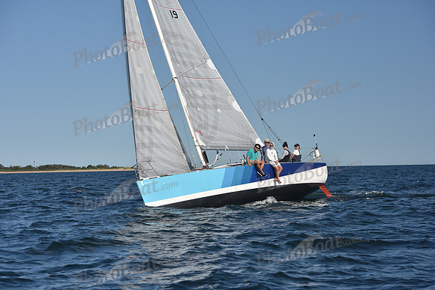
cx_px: 218
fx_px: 1039
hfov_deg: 23.6
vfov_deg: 15.9
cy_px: 145
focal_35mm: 86
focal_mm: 86
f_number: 6.3
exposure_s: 1/1000
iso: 250
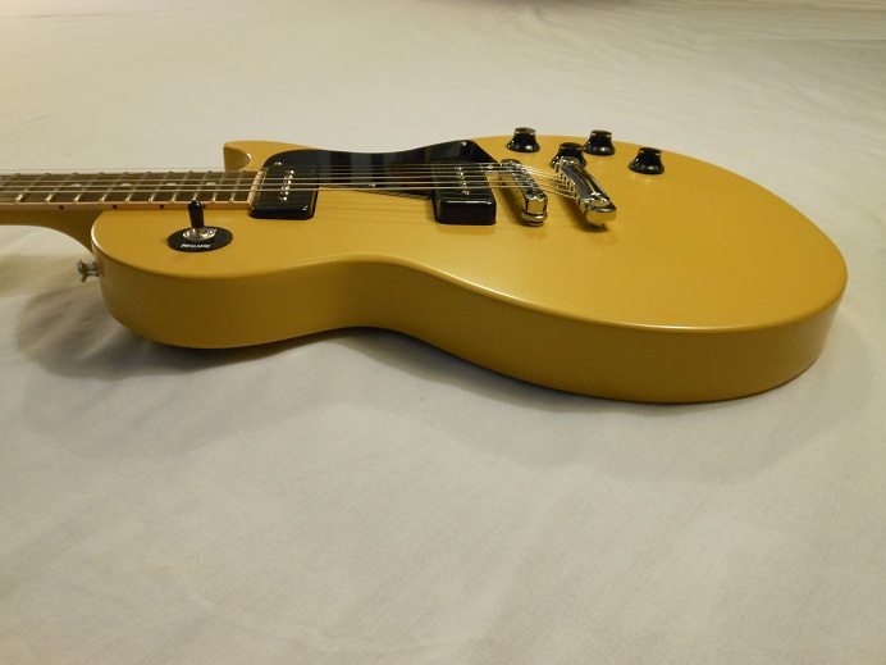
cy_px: 332
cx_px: 443
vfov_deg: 48.2
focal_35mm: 29
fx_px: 742
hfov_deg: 61.7
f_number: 3.3
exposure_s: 1/30
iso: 320
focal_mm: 5.2
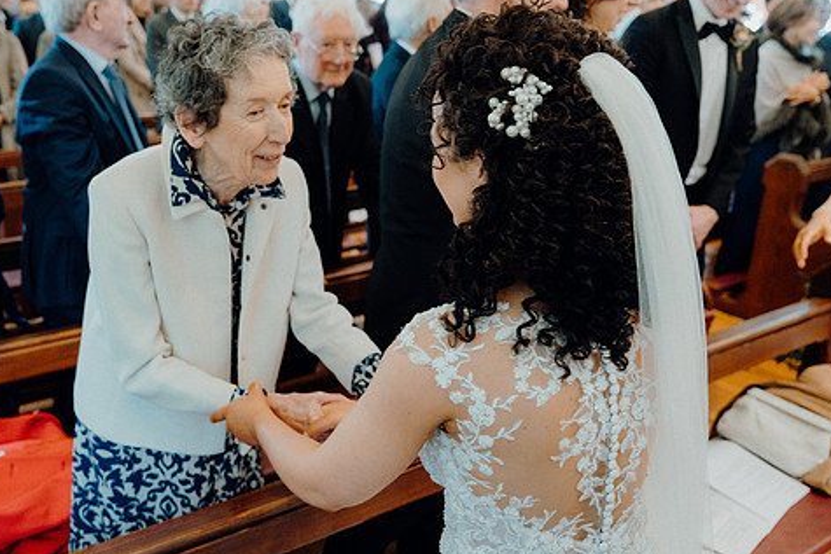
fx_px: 762
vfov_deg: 40.0
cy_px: 263
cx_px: 341
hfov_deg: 56.9
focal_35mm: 33
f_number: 3.5
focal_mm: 27
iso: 3200
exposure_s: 1/160
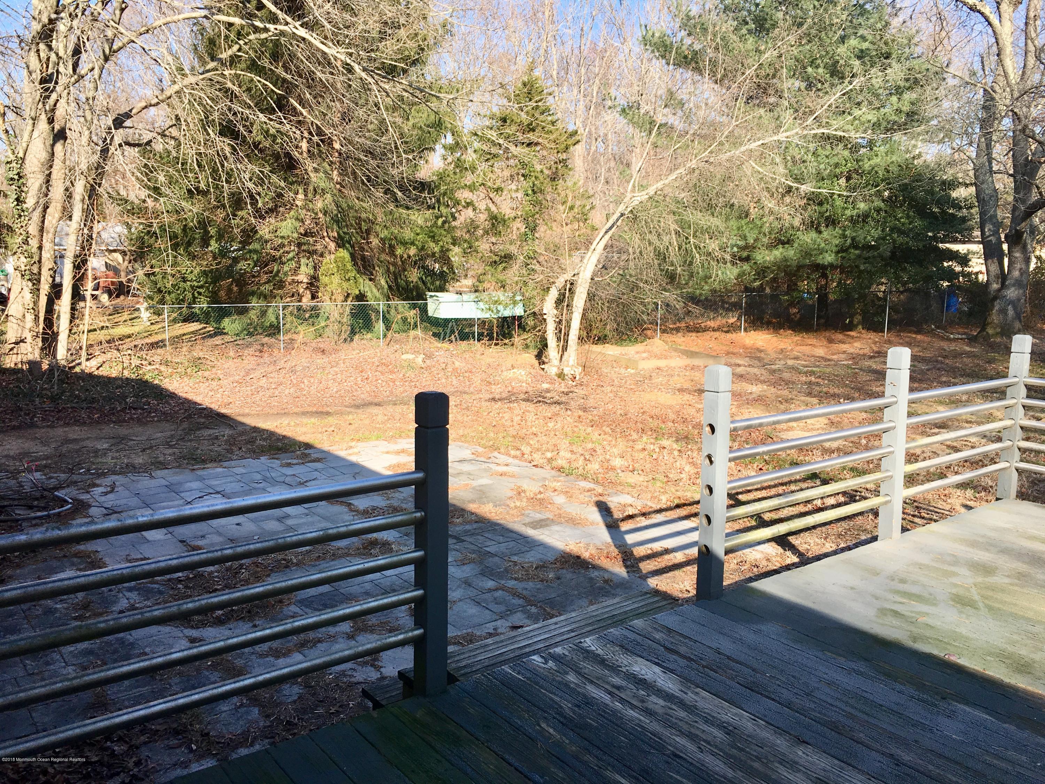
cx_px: 522
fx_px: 875
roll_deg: -0.9
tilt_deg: -9.0
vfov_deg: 48.2
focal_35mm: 29
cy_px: 392
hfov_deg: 61.7
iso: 25
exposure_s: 1/596
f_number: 2.2
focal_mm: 4.15
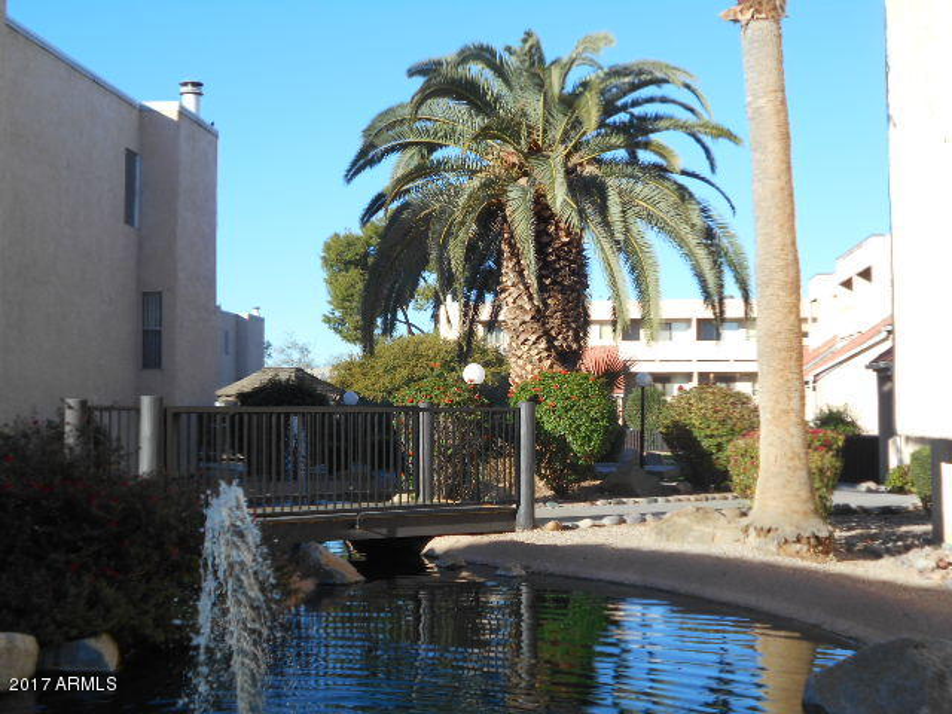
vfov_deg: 29.7
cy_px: 357
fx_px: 1348
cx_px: 476
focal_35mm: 49
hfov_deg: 38.9
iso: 80
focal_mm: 8.8
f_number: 4.5
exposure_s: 1/400
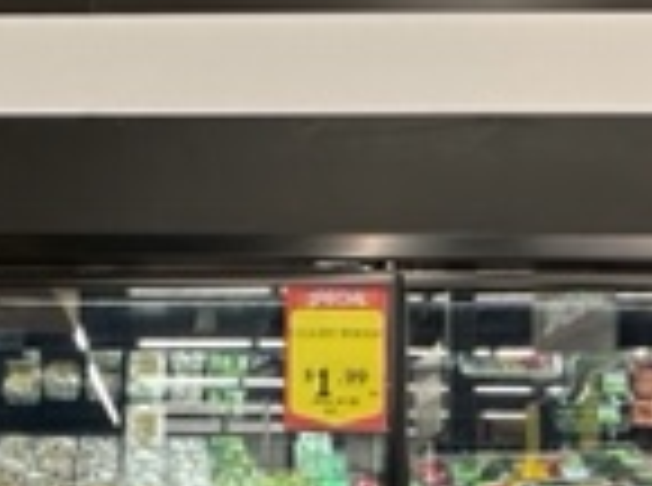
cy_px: 486
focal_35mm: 62
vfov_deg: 22.6
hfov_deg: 30.4
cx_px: 112
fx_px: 1165
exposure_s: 1/100
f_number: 2.2
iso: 160
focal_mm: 2.22
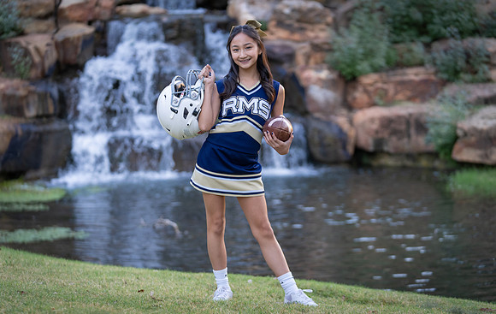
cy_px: 166
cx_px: 248
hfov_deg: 19.1
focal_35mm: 109
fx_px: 1474
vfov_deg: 12.1
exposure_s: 1/320
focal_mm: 107
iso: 640
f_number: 2.8
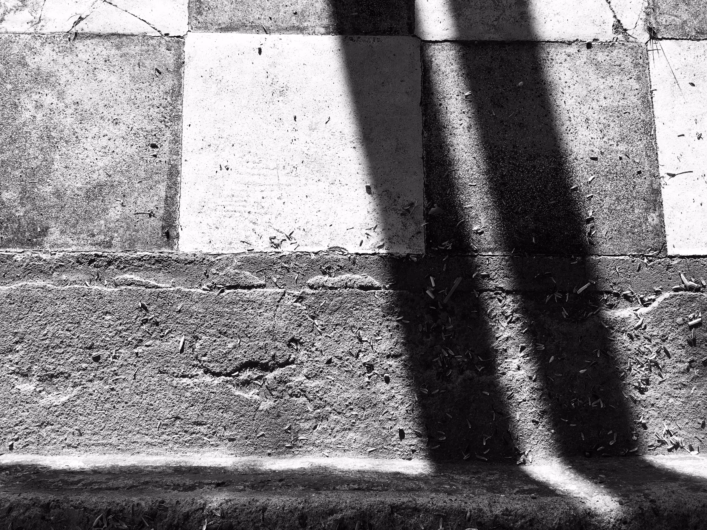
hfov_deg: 61.7
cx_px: 354
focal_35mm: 29
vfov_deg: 48.2
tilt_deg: -81.4
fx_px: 592
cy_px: 265
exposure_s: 1/646
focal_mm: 4.15
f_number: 2.2
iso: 25
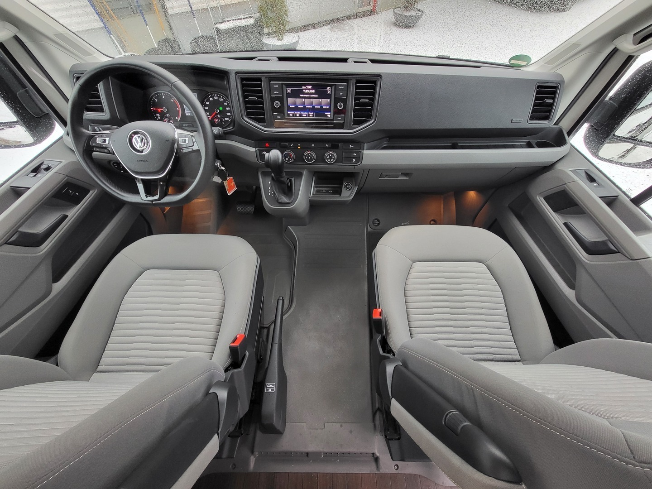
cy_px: 244
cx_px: 326
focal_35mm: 13
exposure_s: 1/50
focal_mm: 1.74
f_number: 2.2
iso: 250
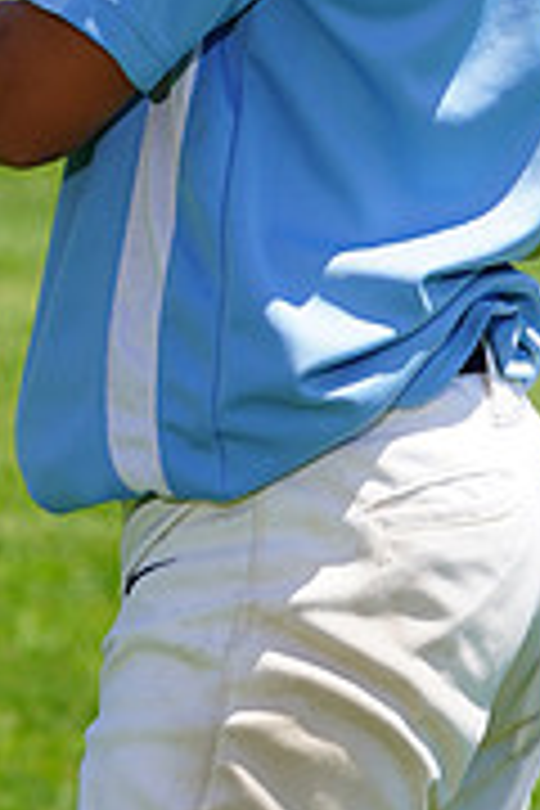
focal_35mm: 596
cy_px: -436
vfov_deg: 3.4
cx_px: 324
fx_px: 13409
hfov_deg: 2.3
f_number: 9
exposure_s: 1/160
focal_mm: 185
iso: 100
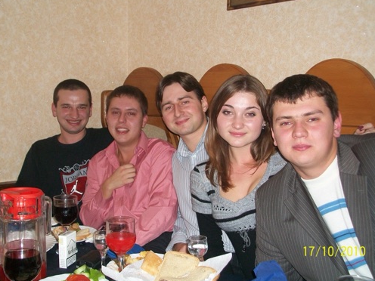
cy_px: 137
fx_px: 477
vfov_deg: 32.9
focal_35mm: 44
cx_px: 189
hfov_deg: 42.9
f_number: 3.2
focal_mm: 7.1
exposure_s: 1/60
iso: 120
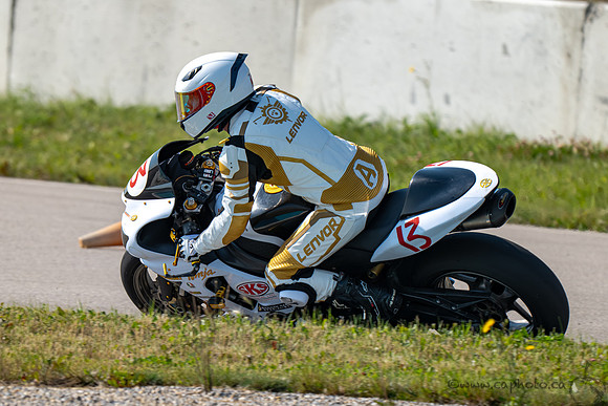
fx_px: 15642
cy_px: 313
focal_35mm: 926
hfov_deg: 2.2
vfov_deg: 1.5
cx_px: 304
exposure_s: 1/1250
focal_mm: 600
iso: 220
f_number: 6.3
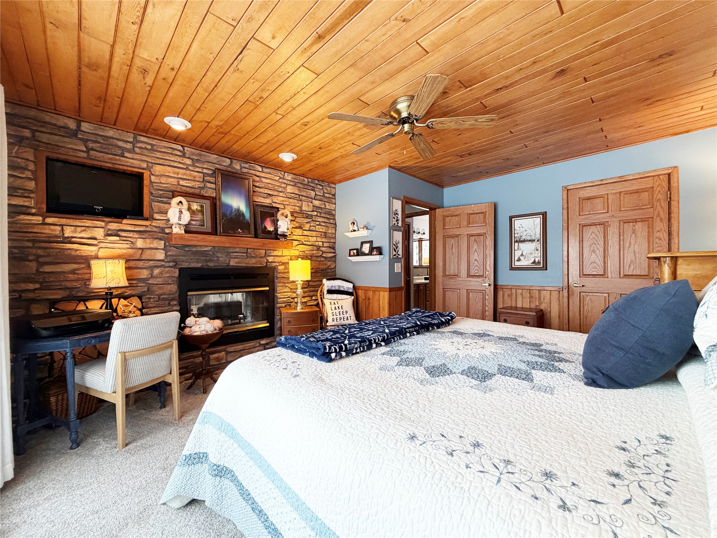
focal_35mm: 14
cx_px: 358
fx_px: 290
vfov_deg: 85.7
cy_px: 269
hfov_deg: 102.1
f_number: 2.2
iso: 320
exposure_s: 1/120
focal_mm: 2.22
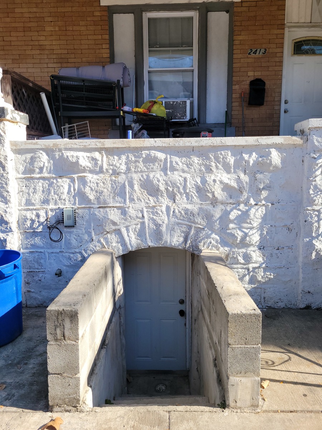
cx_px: 161
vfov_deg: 67.3
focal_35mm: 26
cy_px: 215
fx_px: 322
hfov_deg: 53.1
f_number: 1.8
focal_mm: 5.4
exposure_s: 1/1090
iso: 40
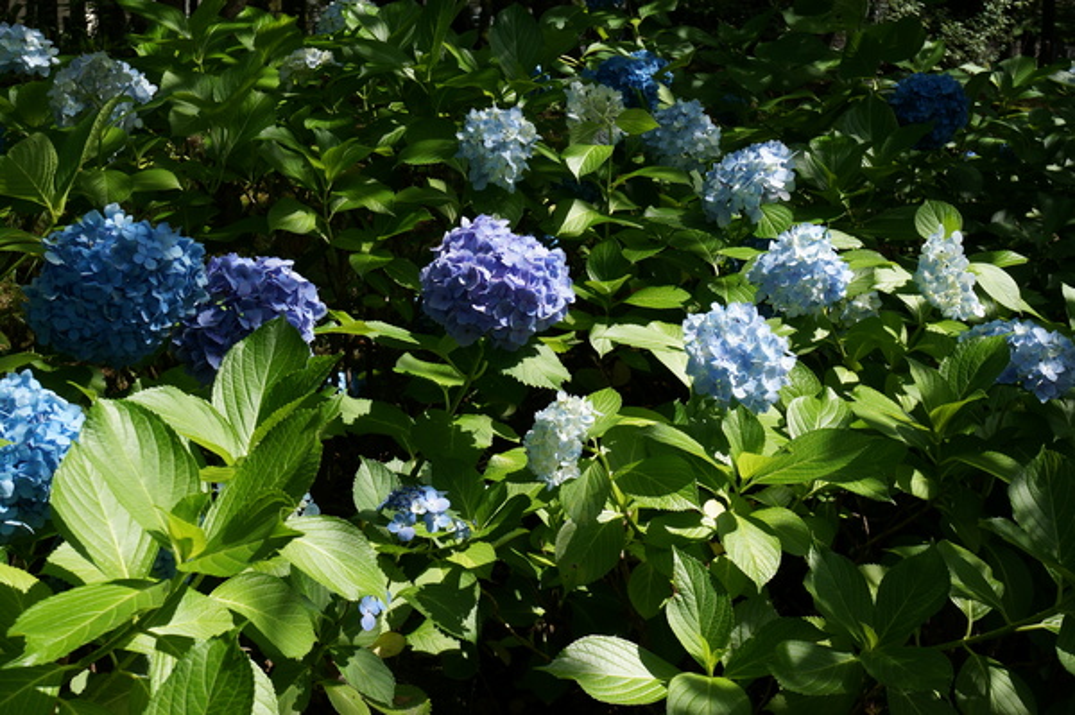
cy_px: 358
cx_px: 538
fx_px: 1343
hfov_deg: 43.6
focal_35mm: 45
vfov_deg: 29.8
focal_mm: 30
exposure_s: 1/125
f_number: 8
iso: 100
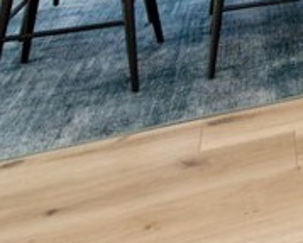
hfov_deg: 18.0
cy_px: -256
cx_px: 596
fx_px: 674
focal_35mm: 75
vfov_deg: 15.7
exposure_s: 1/125
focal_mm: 14
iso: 560
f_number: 5.6
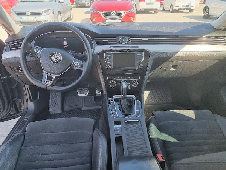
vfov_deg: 53.1
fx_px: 170
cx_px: 113
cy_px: 85
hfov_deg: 67.3
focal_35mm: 26
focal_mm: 5.4
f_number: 1.8
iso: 50
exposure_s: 1/217
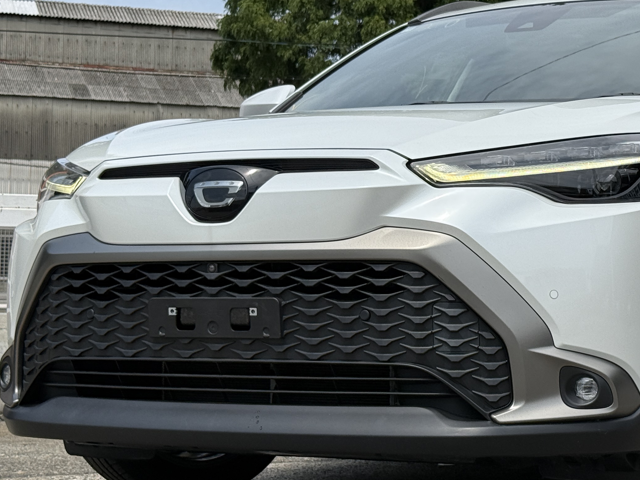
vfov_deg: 15.7
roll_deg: -1.2
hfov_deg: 20.7
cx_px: 461
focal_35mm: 94
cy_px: 193
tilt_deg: +2.2
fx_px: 1738
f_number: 1.78
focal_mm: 6.76
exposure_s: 1/6536
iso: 64
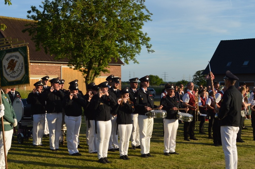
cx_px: 111
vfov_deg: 21.8
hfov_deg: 32.4
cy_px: 101
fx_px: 439
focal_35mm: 62
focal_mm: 26
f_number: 6.3
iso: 100
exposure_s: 1/160
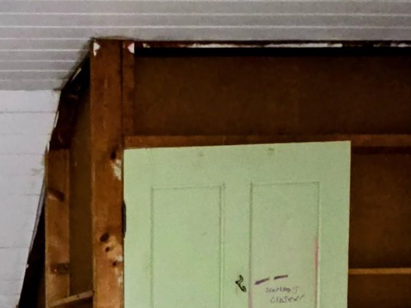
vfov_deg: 21.9
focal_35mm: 58
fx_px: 689
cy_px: 430
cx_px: -95
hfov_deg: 28.5
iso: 250
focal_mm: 2.2
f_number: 1.9
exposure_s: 1/30
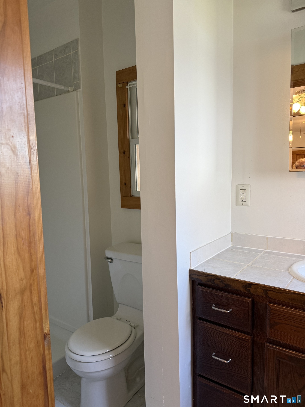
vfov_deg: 71.6
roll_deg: +1.0
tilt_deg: -5.9
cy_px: 204
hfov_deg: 56.8
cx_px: 152
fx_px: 282
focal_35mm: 24
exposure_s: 1/60
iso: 200
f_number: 1.78
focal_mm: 6.76
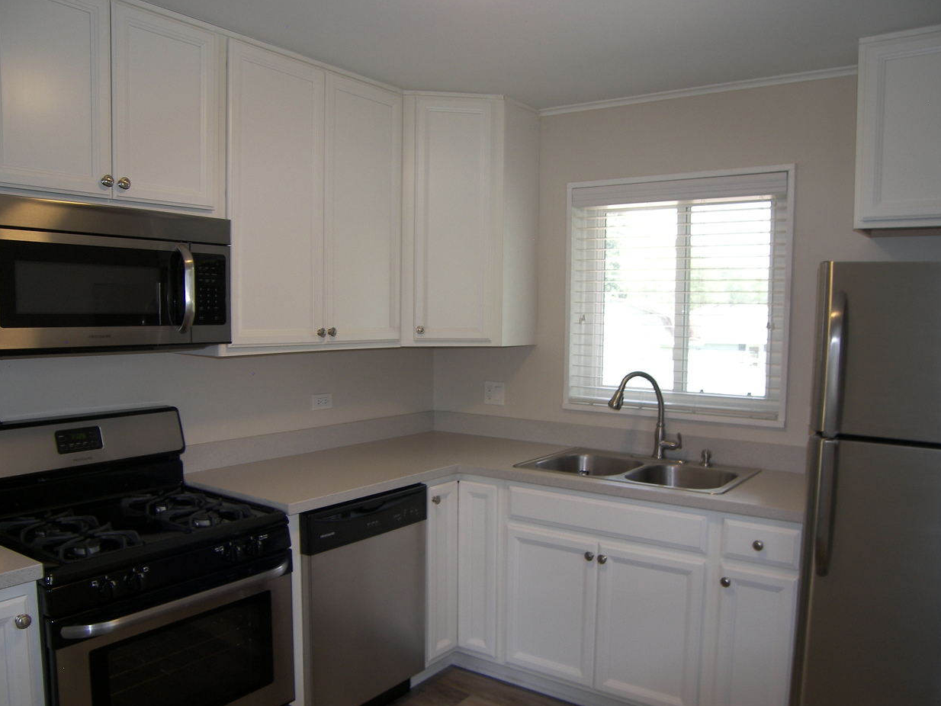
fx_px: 761
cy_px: 390
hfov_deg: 63.4
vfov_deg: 49.7
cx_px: 474
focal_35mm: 28
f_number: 2.8
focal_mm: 5
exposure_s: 1/40
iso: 50
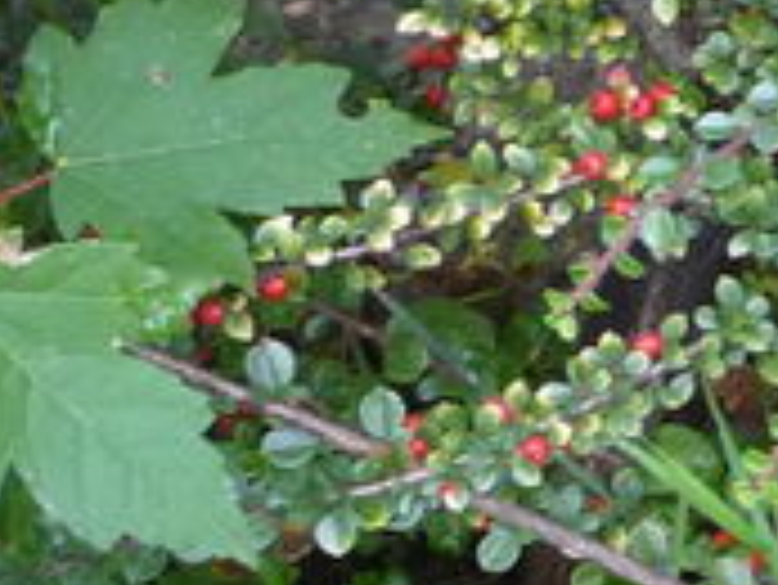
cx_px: 1812
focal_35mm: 162
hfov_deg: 10.6
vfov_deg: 9.2
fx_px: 3644
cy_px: 248
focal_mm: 4.7
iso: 250
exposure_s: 1/30
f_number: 3.3
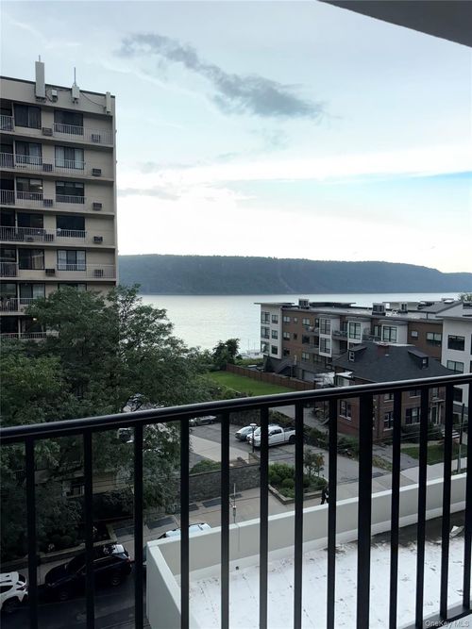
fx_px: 436
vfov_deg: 71.6
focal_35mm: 24
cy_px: 314
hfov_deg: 56.8
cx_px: 236
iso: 400
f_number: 1.78
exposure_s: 1/2299
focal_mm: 6.76
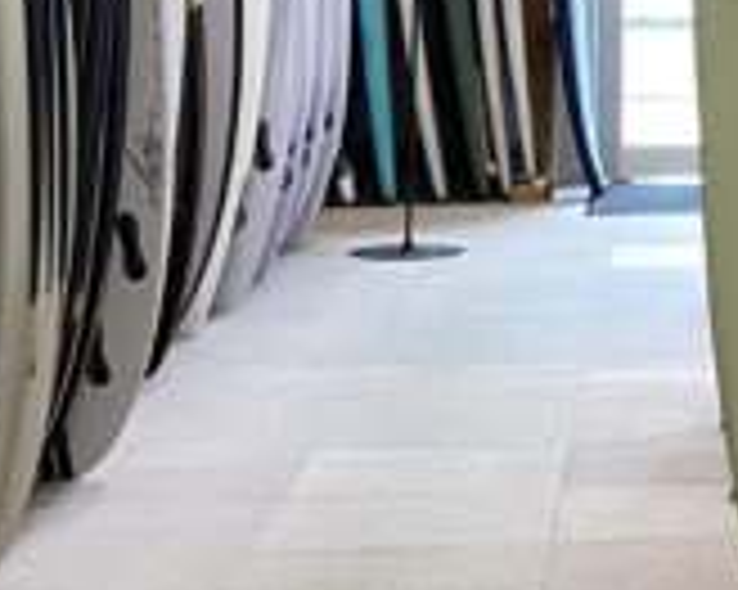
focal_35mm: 148
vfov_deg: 10.3
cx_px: 1278
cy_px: -32
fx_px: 3231
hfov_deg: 12.1
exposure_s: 1/50
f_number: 2.4
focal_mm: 3.3
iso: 100
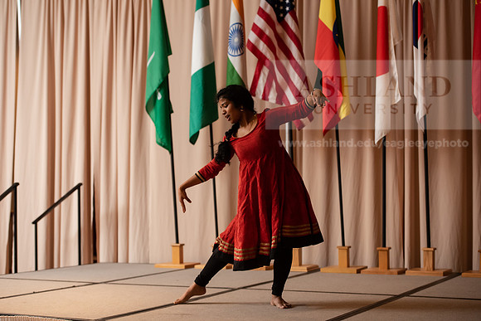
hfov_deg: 28.8
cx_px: 240
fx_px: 935
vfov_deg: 19.5
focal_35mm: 70
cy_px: 160
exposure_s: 1/160
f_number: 3.5
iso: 2000
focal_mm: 70
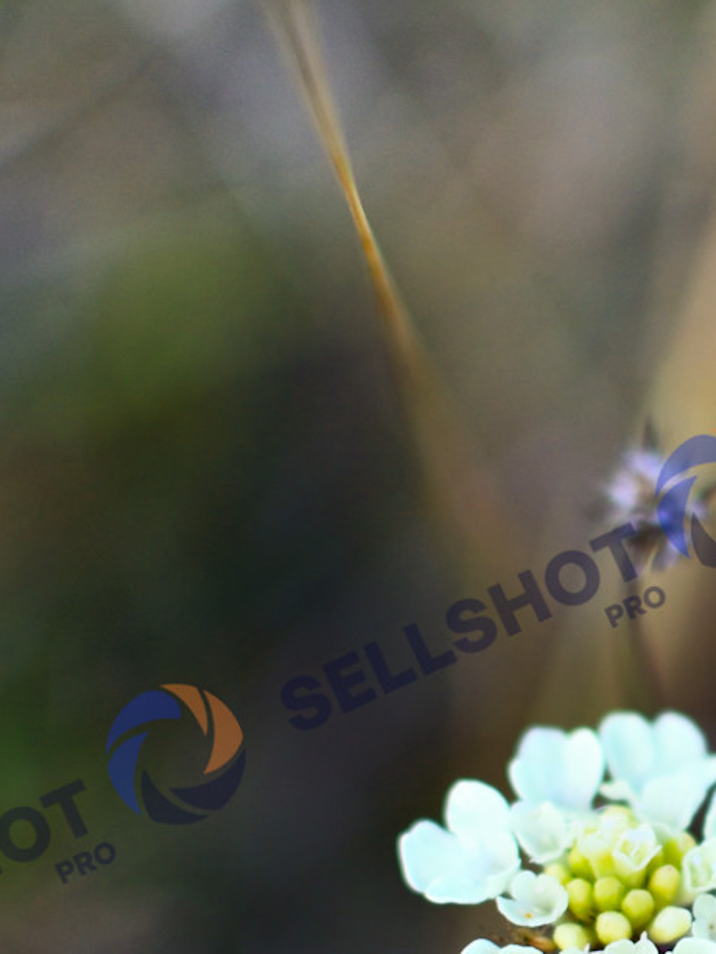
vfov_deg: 13.2
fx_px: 4092
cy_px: 843
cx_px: 653
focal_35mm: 148
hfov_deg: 9.9
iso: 200
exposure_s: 1/1600
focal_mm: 35
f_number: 1.8
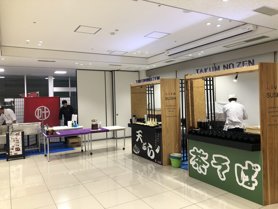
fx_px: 225
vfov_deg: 49.7
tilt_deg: -0.6
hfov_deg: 63.4
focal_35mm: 28
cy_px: 104
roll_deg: +2.5
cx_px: 139
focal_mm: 4
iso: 25
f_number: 1.8
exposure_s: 1/29
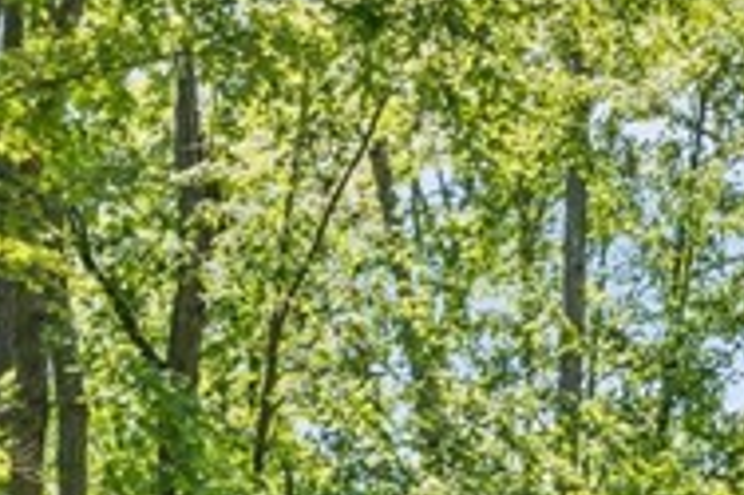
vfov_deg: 9.2
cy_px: 1004
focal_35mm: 139
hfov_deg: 14.1
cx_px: -281
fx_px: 2870
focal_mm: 24
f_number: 9
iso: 250
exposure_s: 1/30
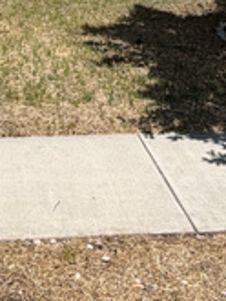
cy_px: -88
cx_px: 31
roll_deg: -1.2
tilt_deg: -0.4
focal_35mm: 65
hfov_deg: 22.2
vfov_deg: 25.7
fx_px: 565
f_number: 2.2
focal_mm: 2.22
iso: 20
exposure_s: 1/799
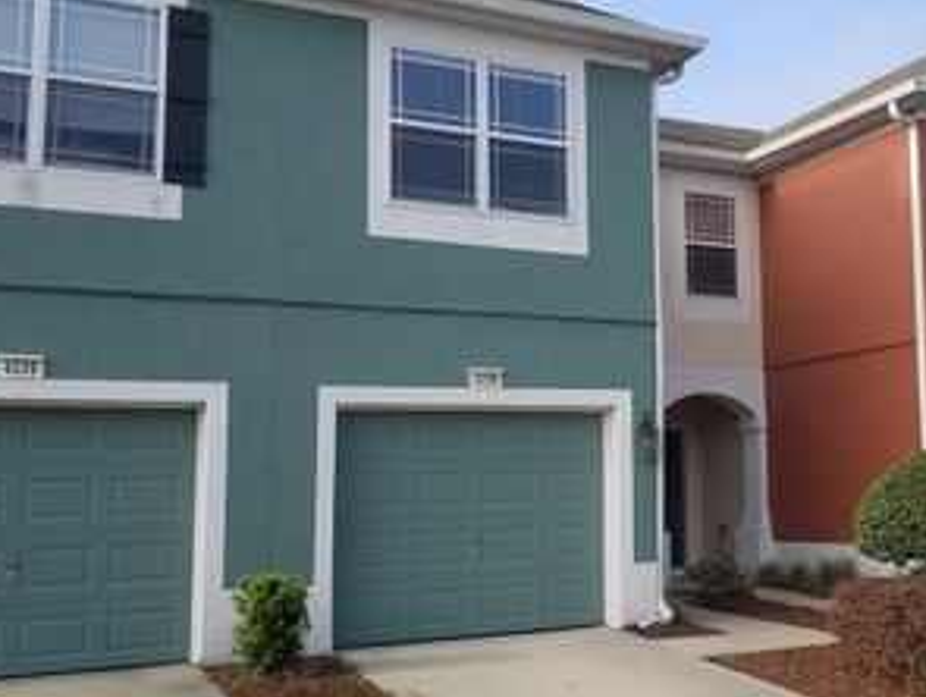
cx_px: 716
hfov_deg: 41.4
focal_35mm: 44
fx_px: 1178
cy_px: 334
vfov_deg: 32.9
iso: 50
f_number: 1.7
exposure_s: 1/1152
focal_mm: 4.2
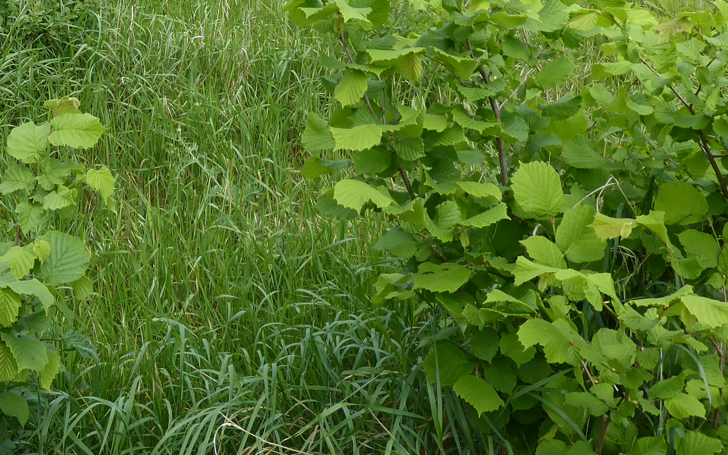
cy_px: -112
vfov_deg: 15.6
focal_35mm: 80
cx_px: 237
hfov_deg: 25.7
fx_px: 1587
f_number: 3.7
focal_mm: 6.3
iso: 80
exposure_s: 1/400
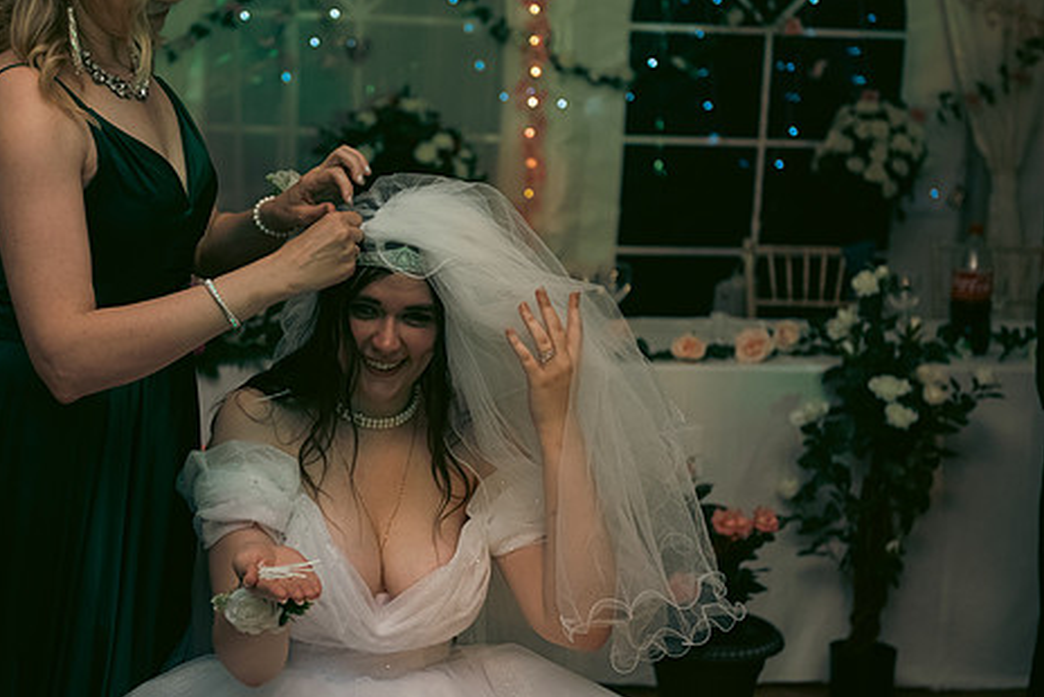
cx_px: 394
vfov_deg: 18.2
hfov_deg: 26.9
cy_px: 323
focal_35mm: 75
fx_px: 2176
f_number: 3.5
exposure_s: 1/160
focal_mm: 60
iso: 800
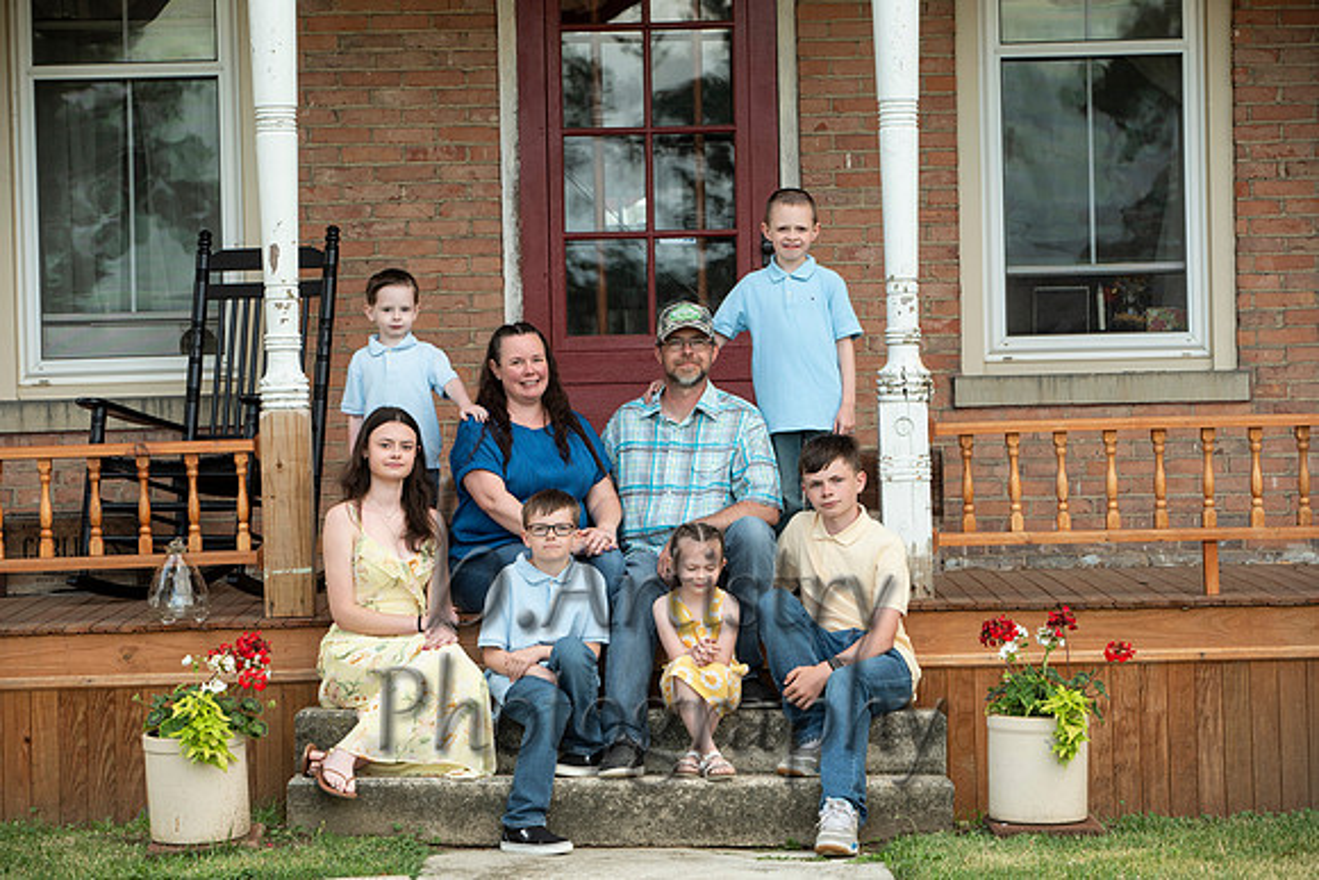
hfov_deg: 17.1
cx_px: 660
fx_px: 4397
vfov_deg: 11.4
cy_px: 440
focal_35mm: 120
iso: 320
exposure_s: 1/125
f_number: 5.6
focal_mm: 120
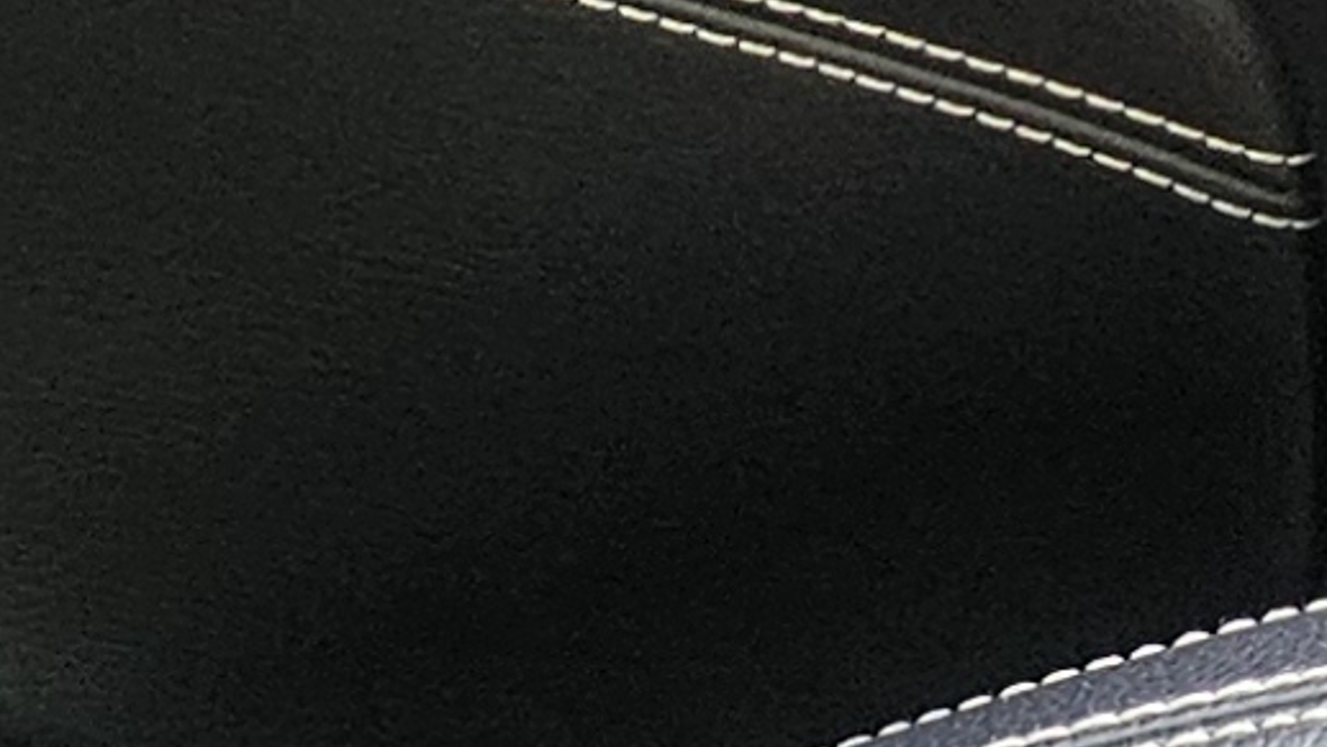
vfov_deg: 5.2
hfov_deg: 10.3
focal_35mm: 194
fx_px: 6827
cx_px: -1217
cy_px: 3494
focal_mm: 5.4
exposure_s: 1/120
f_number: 1.8
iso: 250
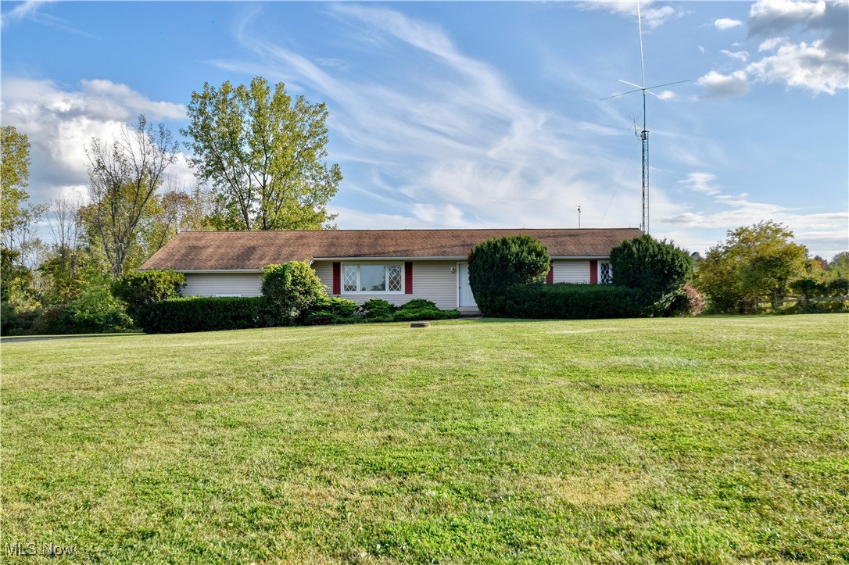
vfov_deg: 36.8
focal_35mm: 36
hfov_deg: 53.2
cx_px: 424
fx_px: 849
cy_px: 282
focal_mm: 24
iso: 400
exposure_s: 1/2500
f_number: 7.1
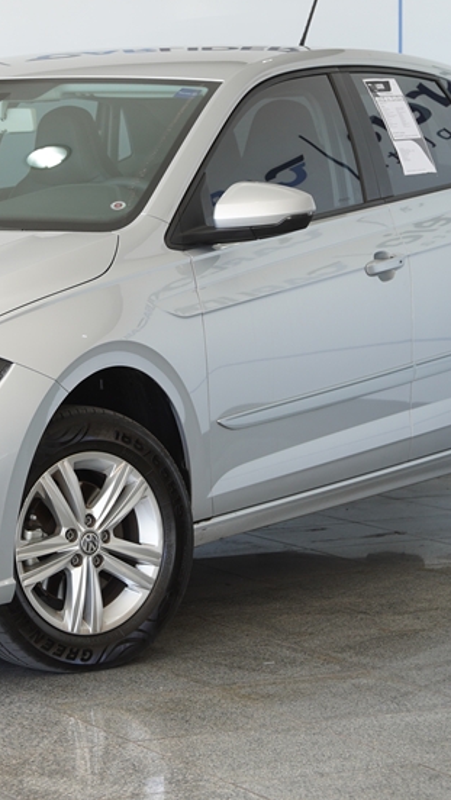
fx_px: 2845
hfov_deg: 9.0
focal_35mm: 134
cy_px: 311
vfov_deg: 16.0
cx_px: 16
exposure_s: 1/125
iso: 125
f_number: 3.5
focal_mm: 46
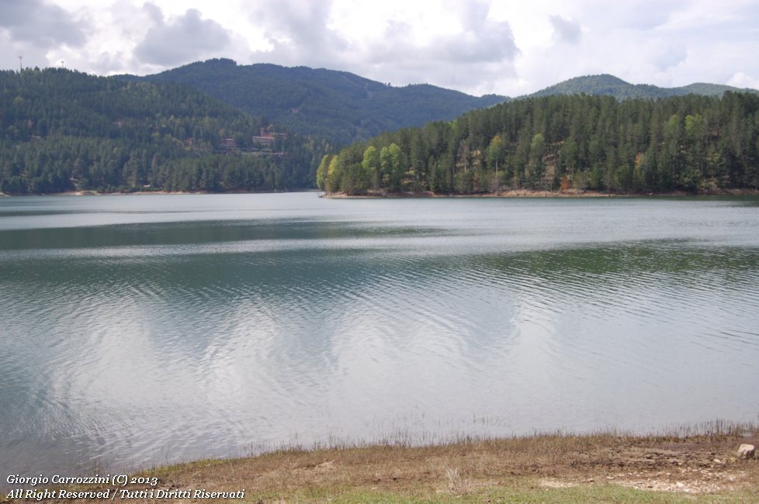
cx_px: 380
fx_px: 1106
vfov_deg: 25.7
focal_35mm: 52
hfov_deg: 37.9
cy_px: 252
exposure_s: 1/320
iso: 200
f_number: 9
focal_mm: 35
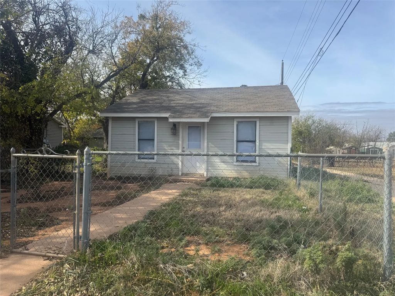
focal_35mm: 24
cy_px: 148
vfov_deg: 56.8
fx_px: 274
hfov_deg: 71.6
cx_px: 198
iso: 80
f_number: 1.78
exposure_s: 1/3413
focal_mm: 6.76
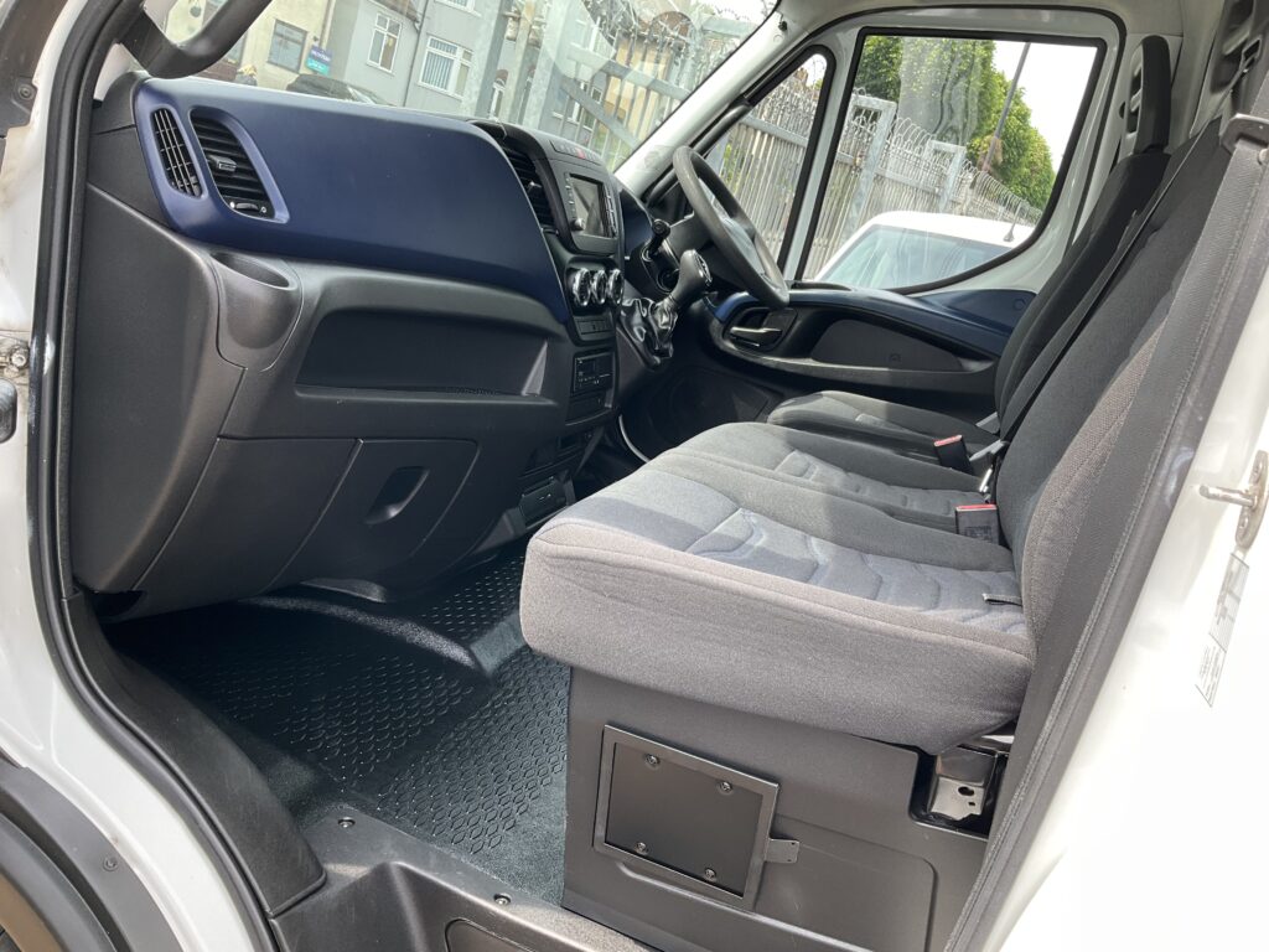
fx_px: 1063
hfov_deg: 61.7
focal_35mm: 29
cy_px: 476
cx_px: 634
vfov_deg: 48.2
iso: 20
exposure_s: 1/122
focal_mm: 3
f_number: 1.8
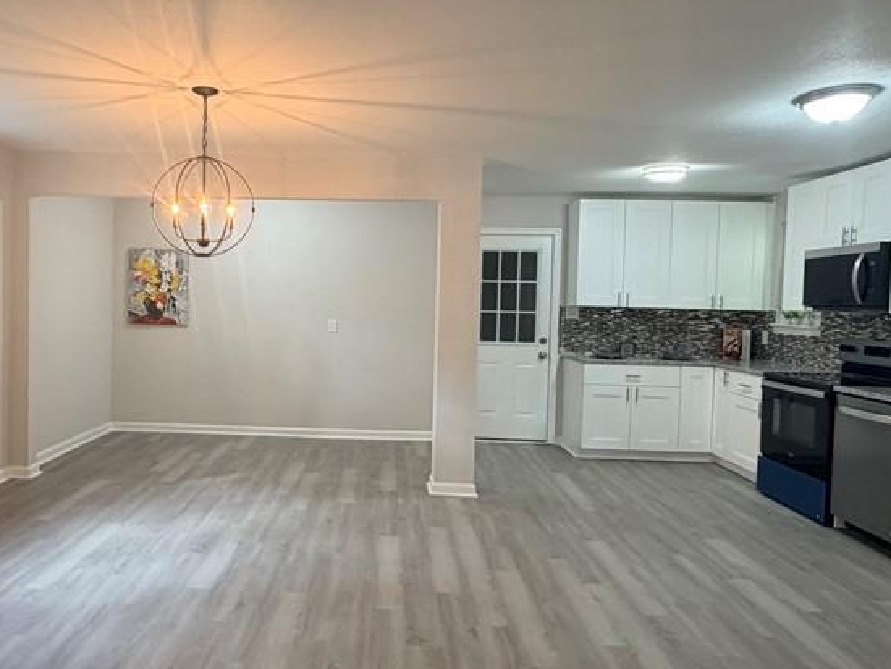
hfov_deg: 66.6
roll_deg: -1.8
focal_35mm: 26
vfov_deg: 53.1
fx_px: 670
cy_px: 320
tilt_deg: -1.9
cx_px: 354
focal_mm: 2.22
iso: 250
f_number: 2.2
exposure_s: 1/60
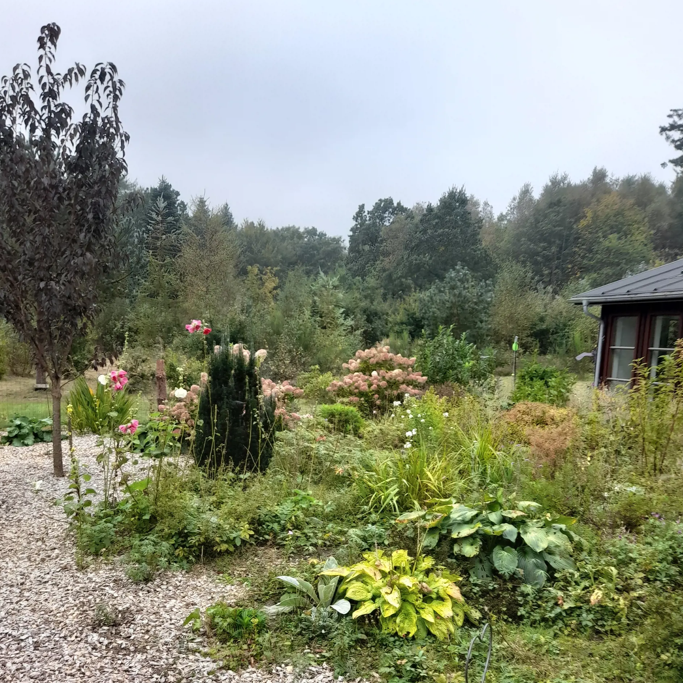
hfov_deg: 54.0
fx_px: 670
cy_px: 422
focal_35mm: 30
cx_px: 342
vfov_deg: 53.5
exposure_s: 1/203
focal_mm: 4.6
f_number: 2
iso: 20
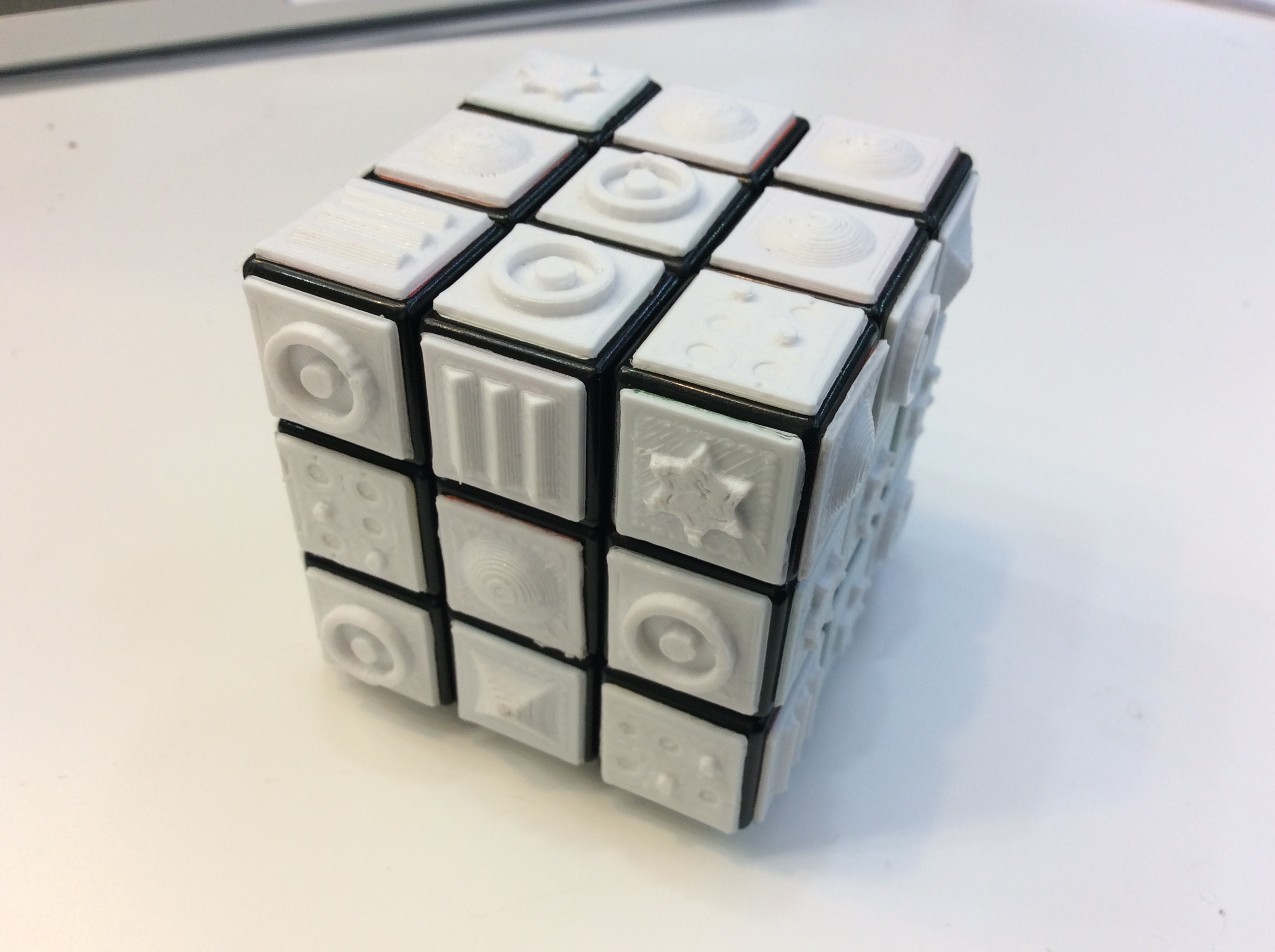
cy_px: 476
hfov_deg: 56.9
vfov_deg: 44.1
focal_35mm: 32
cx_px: 638
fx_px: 1177
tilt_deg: -41.1
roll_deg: -2.7
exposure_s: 1/24
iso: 40
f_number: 2.4
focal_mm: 3.3
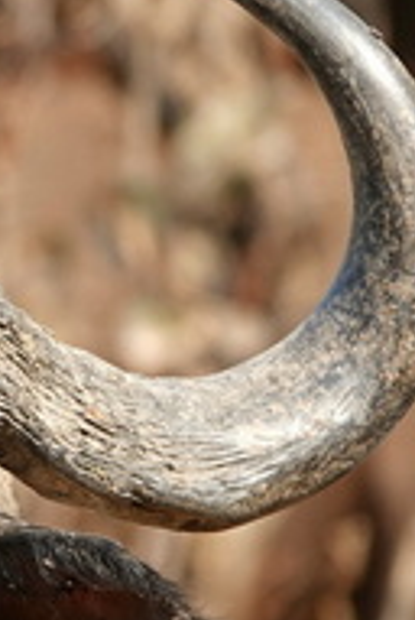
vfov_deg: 1.1
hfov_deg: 0.7
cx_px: -464
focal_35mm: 1877
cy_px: 489
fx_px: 32337
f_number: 4
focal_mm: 205.6
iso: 100
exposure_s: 1/250
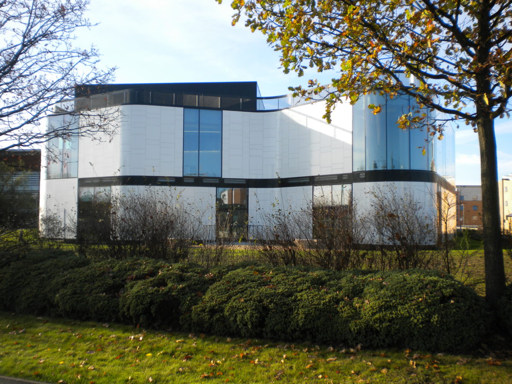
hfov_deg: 52.6
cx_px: 256
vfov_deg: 40.7
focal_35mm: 35
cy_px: 192
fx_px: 518
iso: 80
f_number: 4.6
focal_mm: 6.3
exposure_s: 1/227
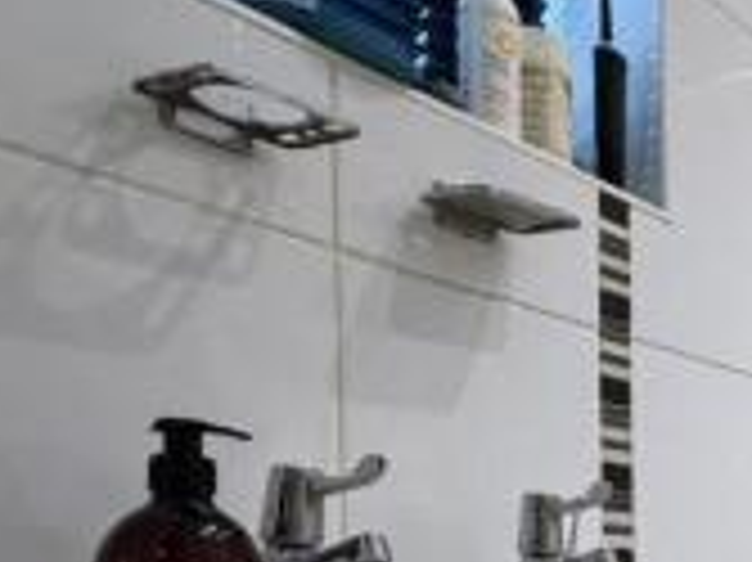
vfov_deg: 27.3
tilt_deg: -1.3
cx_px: 1060
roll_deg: -0.2
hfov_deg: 28.7
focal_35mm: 49
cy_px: 609
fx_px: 1064
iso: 320
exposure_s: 1/100
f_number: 2.2
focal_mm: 2.22
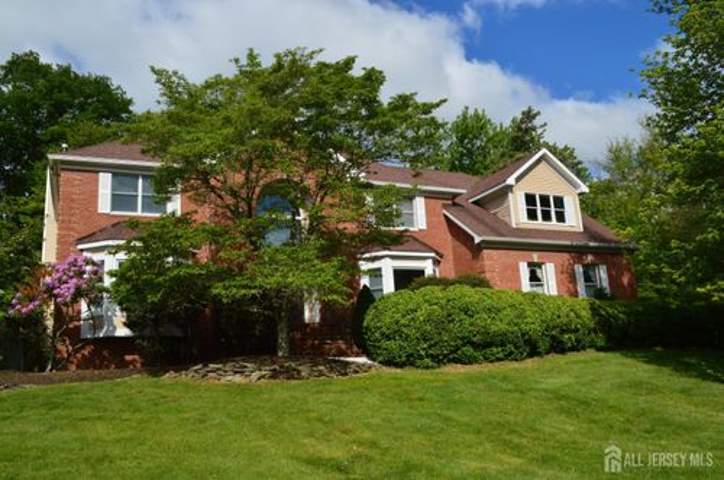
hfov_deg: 62.0
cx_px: 362
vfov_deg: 43.5
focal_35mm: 30
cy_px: 240
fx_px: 603
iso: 250
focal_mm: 20
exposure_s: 1/500
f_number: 11
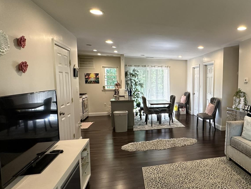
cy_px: 101
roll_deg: -0.8
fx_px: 181
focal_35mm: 25
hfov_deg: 65.4
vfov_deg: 54.8
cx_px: 186
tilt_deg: -5.3
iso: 320
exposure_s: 1/120
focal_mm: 2.22
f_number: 2.2
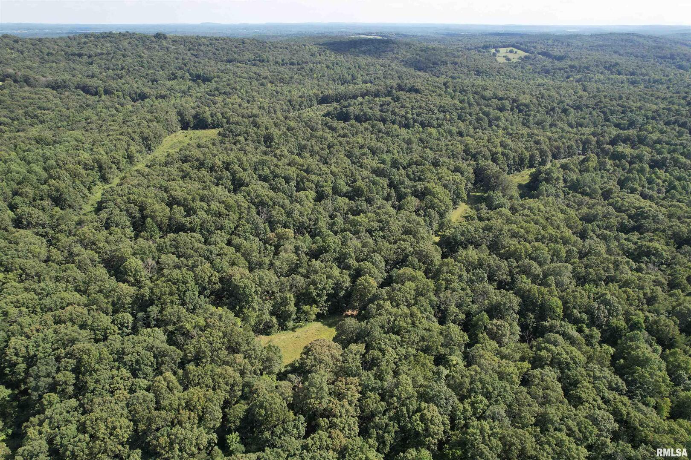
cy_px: 230
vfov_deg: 57.2
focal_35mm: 22
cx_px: 346
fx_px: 422
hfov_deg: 78.6
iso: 140
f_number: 2.8
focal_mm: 8.38
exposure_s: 1/1000
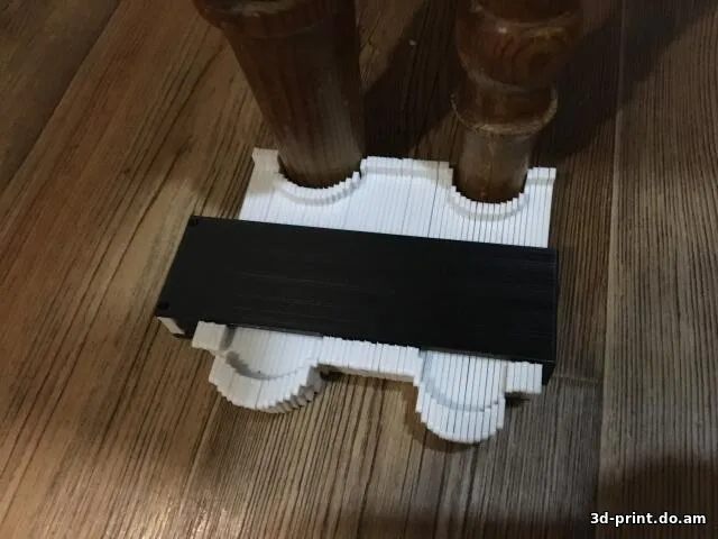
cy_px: 270
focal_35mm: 29
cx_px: 359
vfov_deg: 48.2
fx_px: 602
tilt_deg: -60.4
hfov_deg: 61.7
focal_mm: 4.15
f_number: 2.2
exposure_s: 1/17
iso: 320
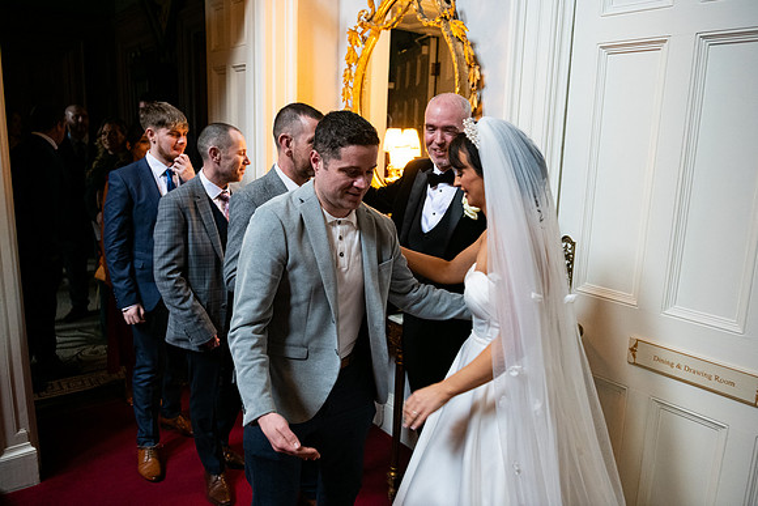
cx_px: 379
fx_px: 590
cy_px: 253
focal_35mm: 28
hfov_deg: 65.5
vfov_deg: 46.4
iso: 1600
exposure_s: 1/160
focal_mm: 28
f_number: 3.5
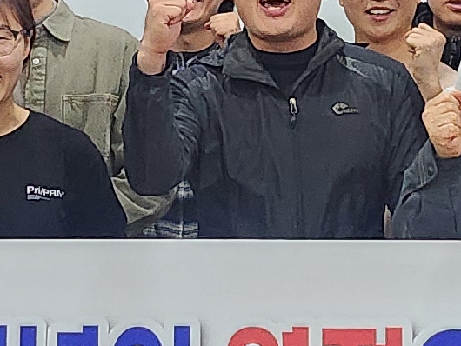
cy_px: -116
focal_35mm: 181
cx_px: 231
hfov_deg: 10.9
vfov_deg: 8.1
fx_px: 2412
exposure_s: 1/120
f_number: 1.8
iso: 250
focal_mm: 5
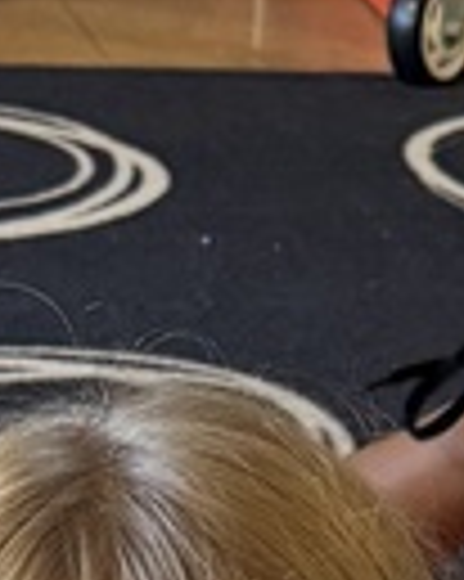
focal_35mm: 186
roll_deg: -6.6
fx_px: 3197
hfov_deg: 8.2
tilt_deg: -31.3
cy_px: 1106
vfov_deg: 9.8
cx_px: 577
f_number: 1.78
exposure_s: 1/60
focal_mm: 6.76
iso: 400
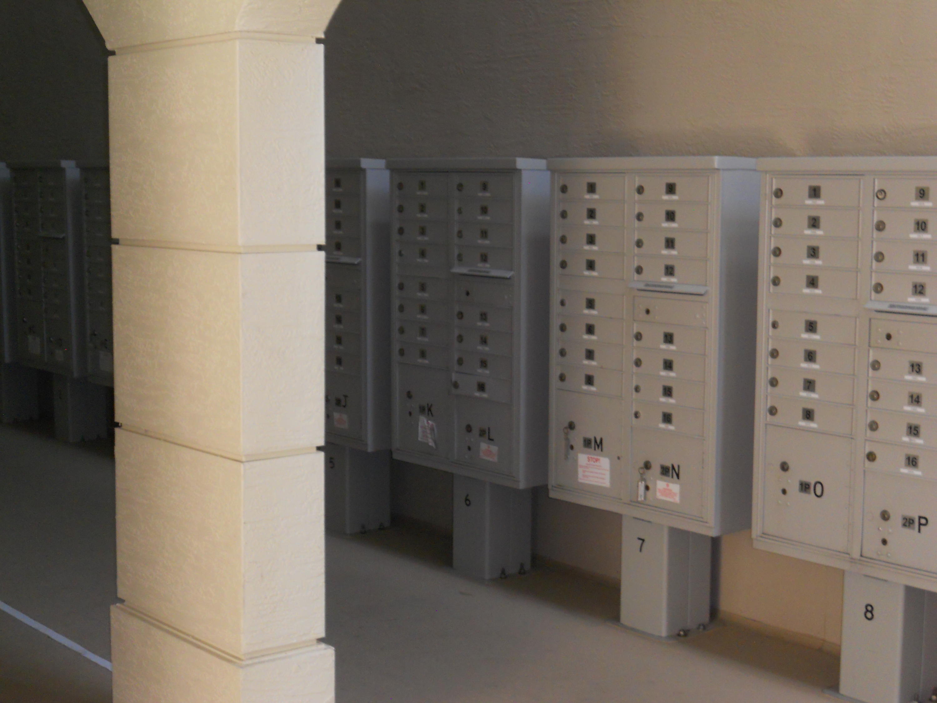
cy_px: 352
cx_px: 468
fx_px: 1462
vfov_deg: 27.0
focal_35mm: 54
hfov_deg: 35.5
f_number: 4.8
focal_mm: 9.8
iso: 250
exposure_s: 1/30
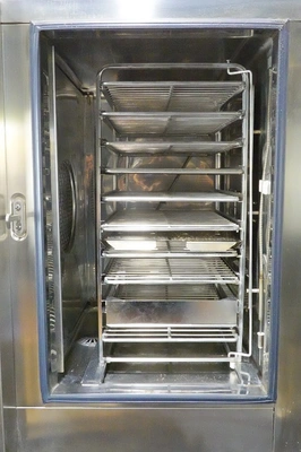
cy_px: 226
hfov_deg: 37.8
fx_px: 440
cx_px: 150
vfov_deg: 54.5
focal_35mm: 35
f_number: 11
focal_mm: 13.03
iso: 6400
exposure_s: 1/20
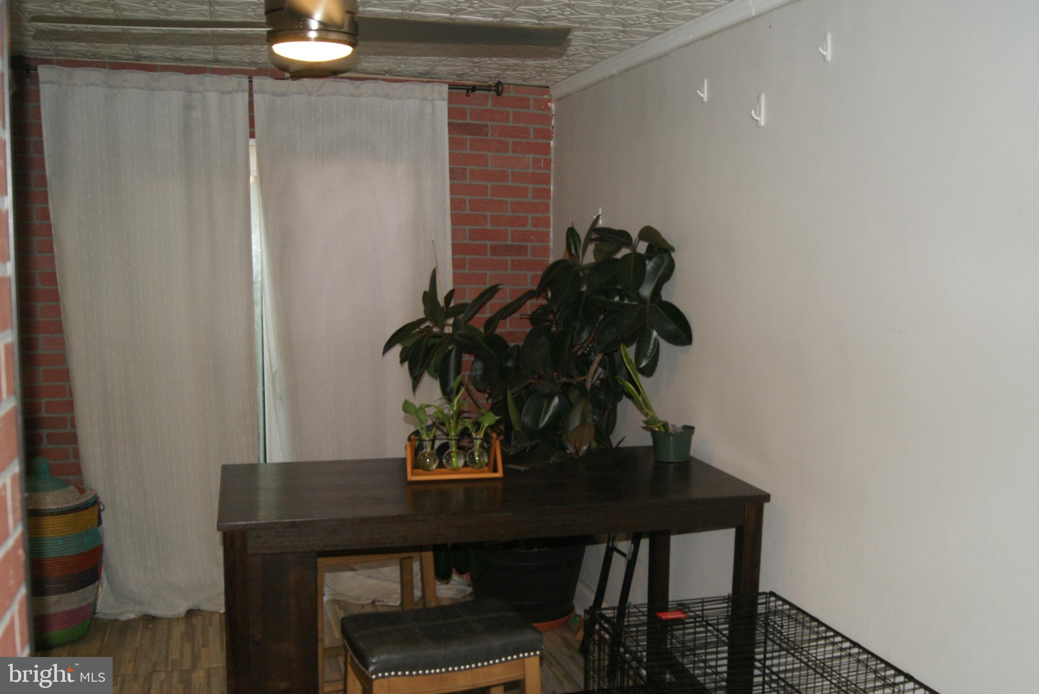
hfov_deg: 53.1
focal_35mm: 36
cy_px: 347
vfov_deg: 36.9
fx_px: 1040
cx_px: 520
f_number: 5.6
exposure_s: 1/60
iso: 400
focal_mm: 24
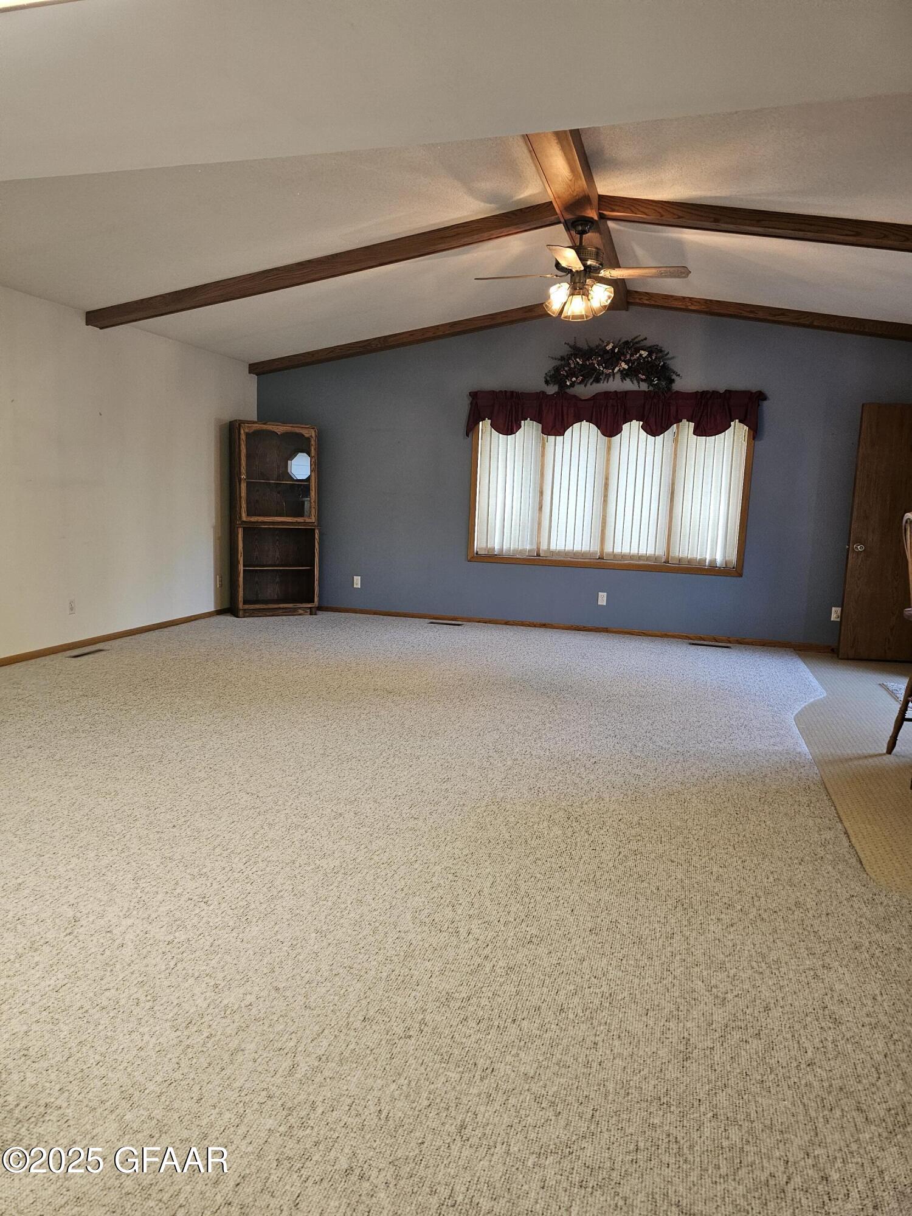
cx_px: 456
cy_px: 608
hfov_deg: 58.9
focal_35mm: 23
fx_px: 808
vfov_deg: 73.9
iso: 250
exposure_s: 1/120
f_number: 1.7
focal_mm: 6.3
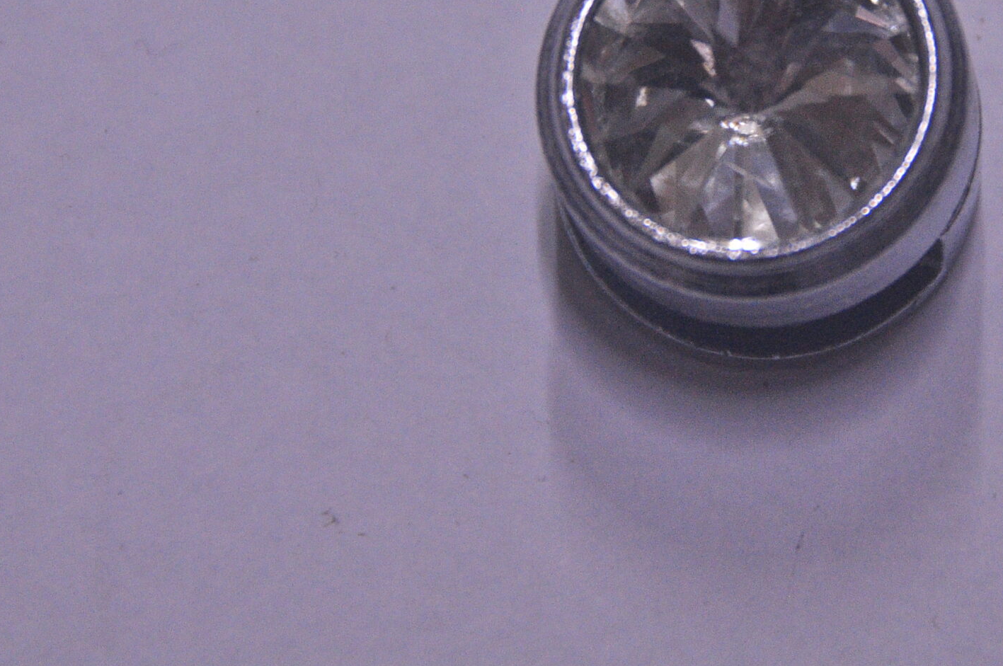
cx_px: 752
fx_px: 15082
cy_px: 147
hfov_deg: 3.8
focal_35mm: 542
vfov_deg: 2.5
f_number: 5.6
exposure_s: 1/80
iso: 1250
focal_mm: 200
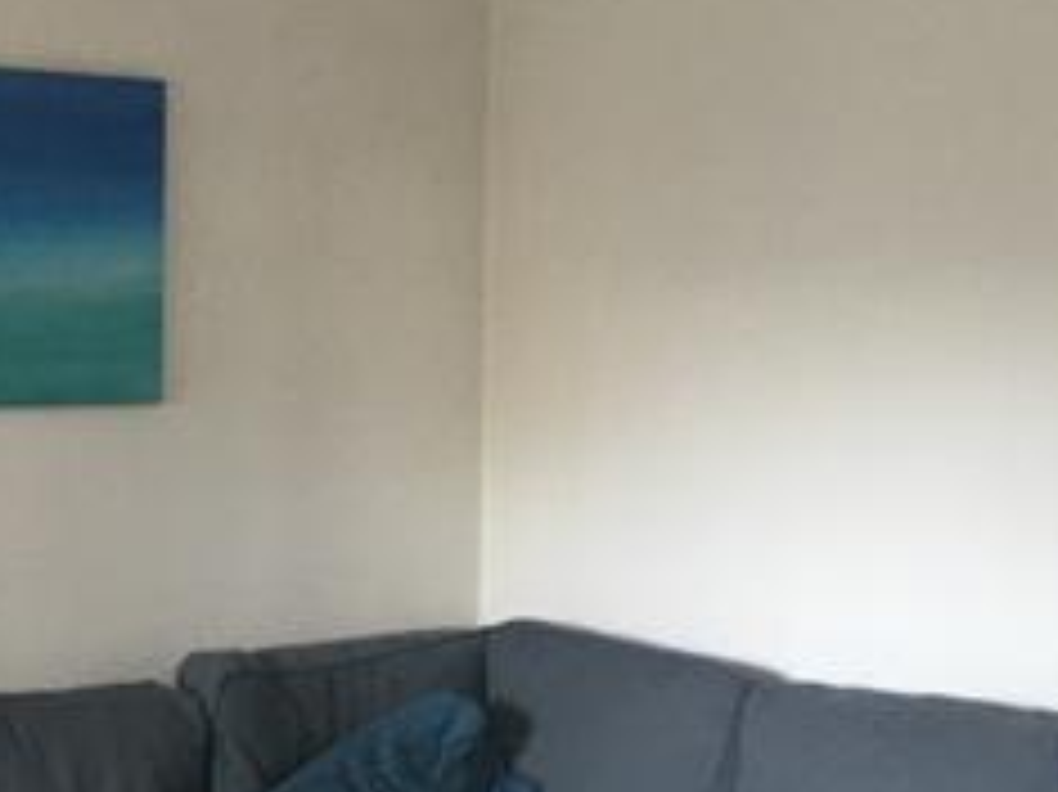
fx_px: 2261
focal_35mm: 74
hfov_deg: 25.8
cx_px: 171
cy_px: 693
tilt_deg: -9.2
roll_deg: +0.7
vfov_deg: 19.6
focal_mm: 4.15
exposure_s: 1/33
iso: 125
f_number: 2.2
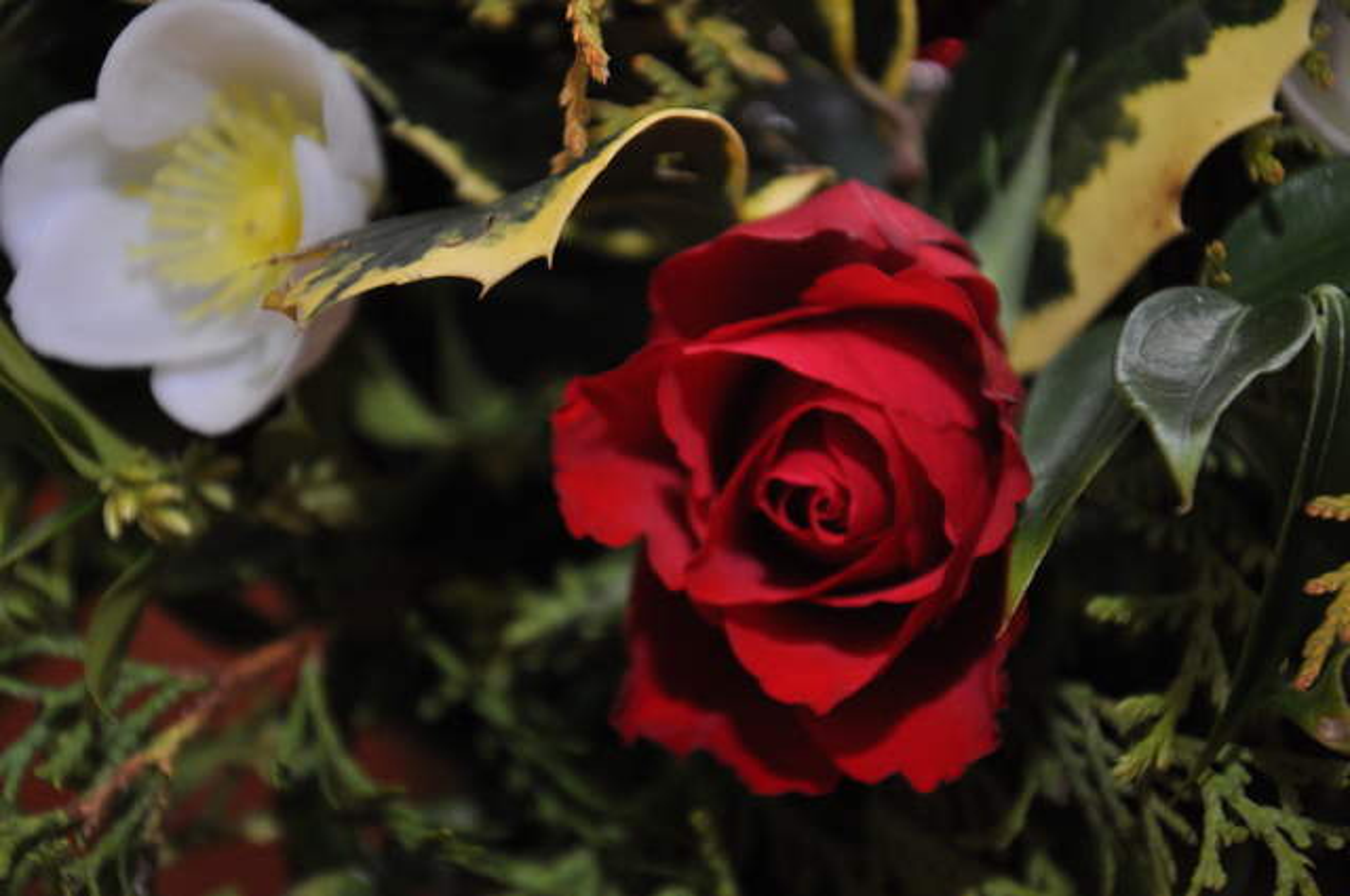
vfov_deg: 8.7
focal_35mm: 158
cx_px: 675
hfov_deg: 13.1
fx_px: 5899
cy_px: 448
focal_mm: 105
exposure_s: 1/60
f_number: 5.6
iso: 640
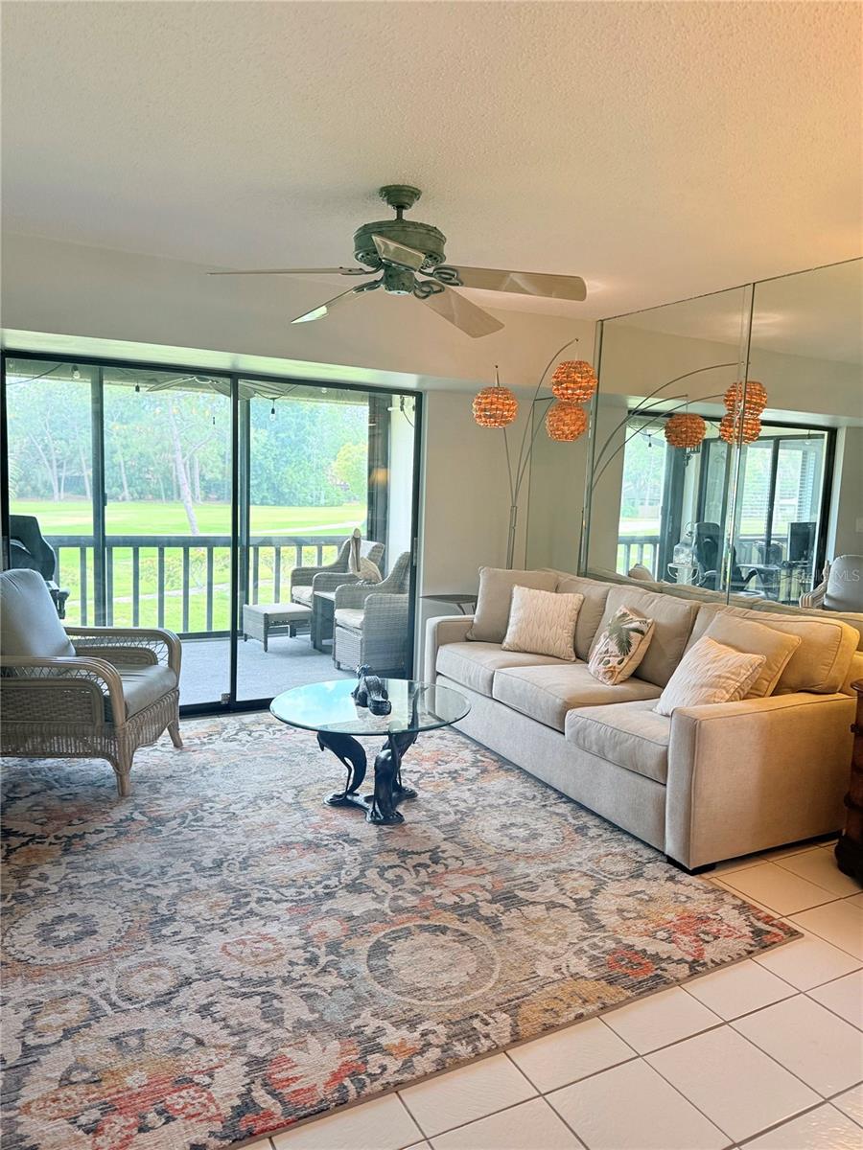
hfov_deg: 56.8
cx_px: 432
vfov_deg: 71.6
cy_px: 575
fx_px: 798
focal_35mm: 24
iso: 160
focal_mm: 6.76
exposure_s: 1/236
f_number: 1.78
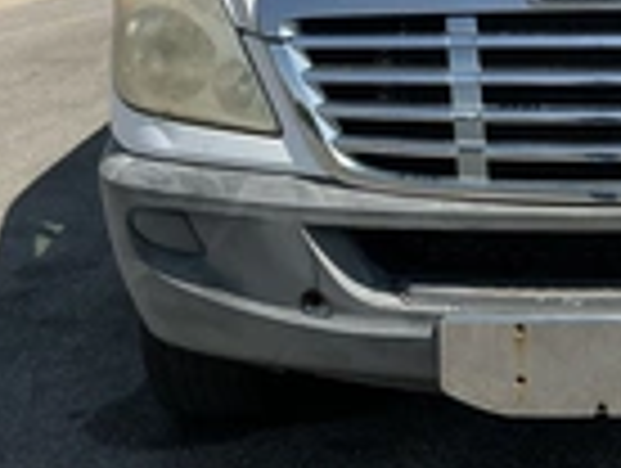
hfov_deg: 23.4
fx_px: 1456
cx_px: 567
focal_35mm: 81
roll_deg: +0.0
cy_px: -54
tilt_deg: -3.0
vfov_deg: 17.6
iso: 25
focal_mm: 3
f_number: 1.8
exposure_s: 1/2959
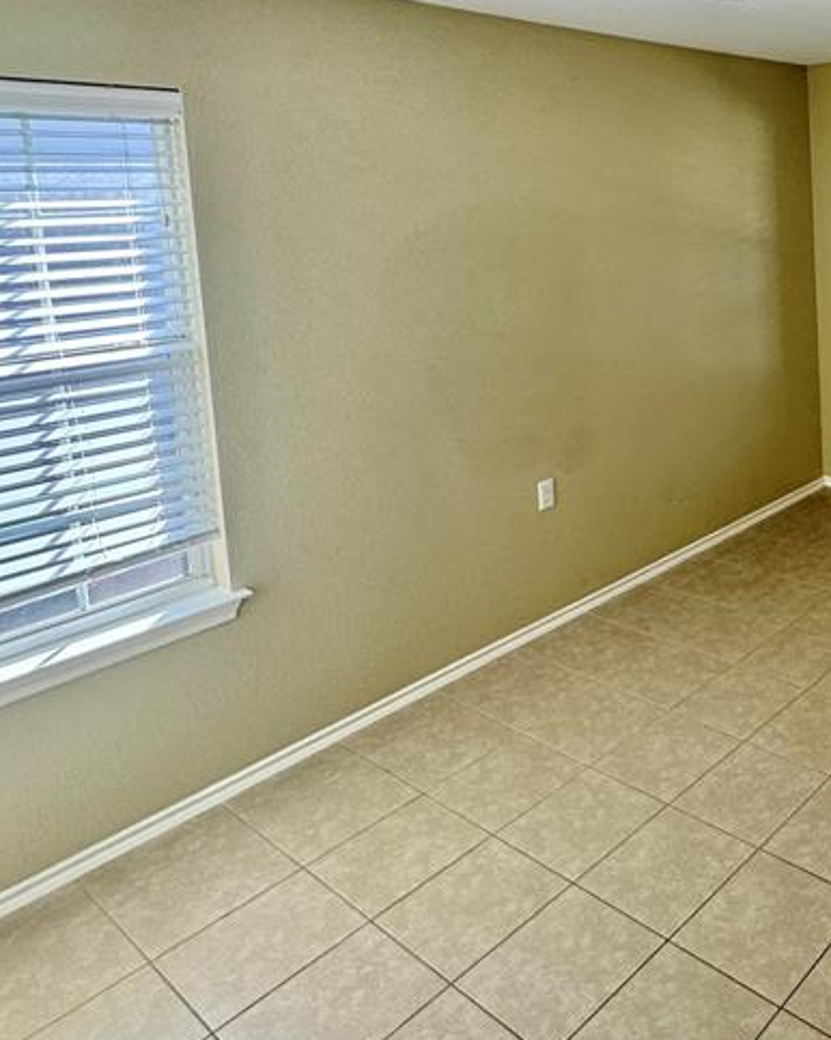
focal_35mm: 29
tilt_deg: -4.7
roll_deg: +2.6
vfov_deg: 57.7
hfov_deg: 42.1
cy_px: 271
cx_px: 859
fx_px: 892
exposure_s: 1/120
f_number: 2.2
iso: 125
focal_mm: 2.22
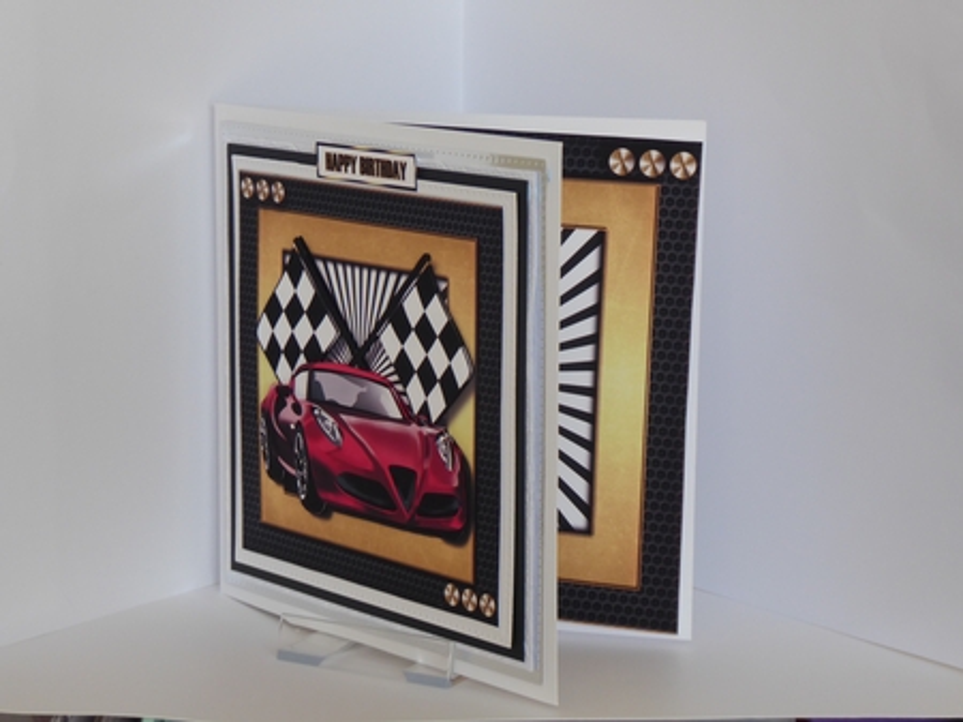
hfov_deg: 20.0
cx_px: 482
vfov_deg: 15.1
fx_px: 2725
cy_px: 361
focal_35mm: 98
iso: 160
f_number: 4.9
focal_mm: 16.1
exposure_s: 1/60
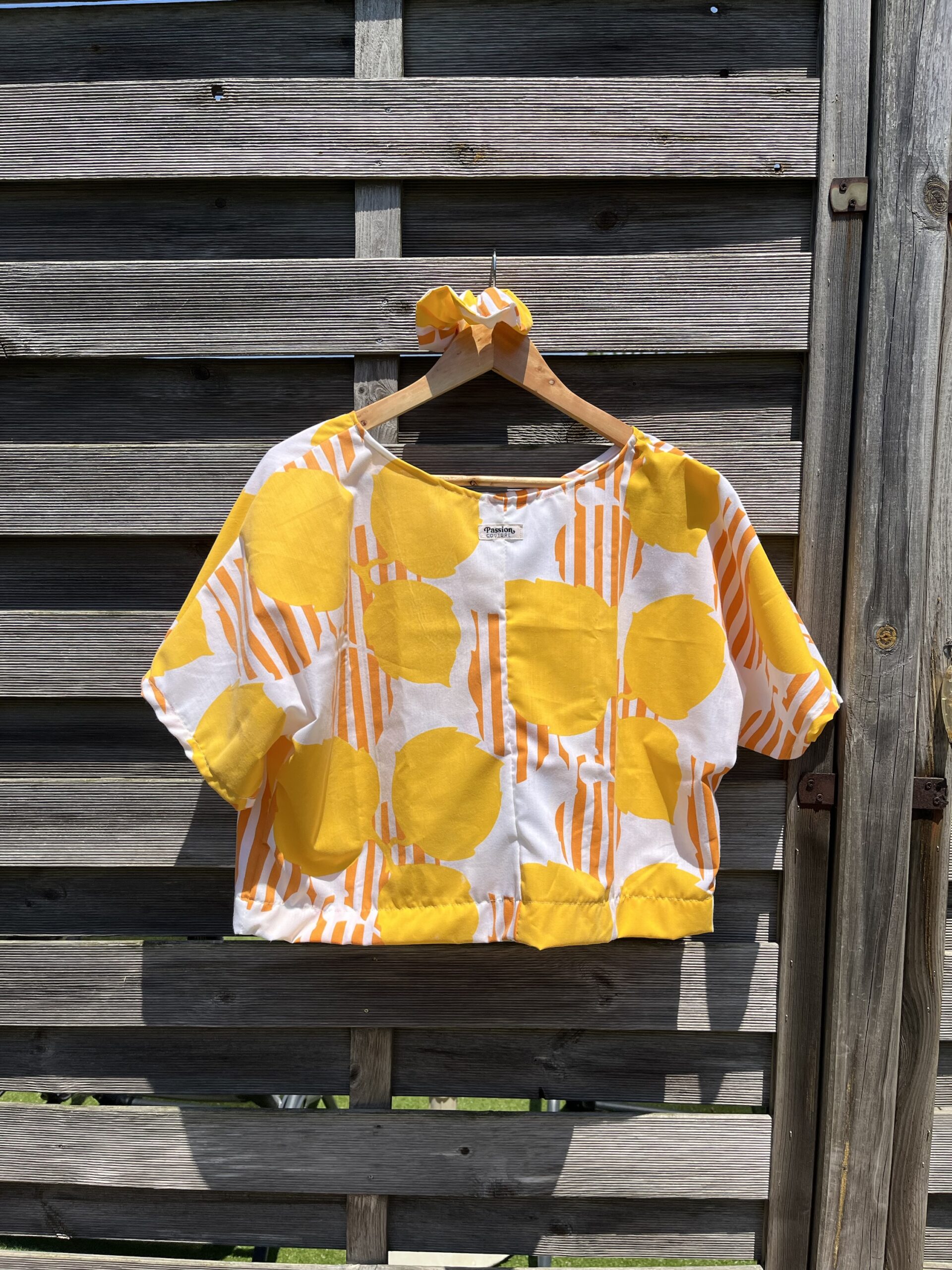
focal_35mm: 26
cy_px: 635
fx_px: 953
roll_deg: -0.4
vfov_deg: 67.3
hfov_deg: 53.1
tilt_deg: -2.6
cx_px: 476
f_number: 1.6
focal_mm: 5.1
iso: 50
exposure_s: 1/6173
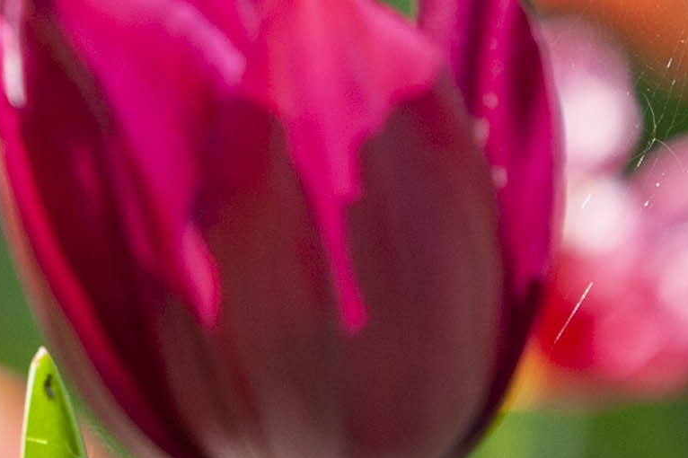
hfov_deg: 1.9
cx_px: 439
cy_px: -381
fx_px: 21222
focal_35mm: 1111
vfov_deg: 1.2
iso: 200
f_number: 5.6
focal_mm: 200
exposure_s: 1/320
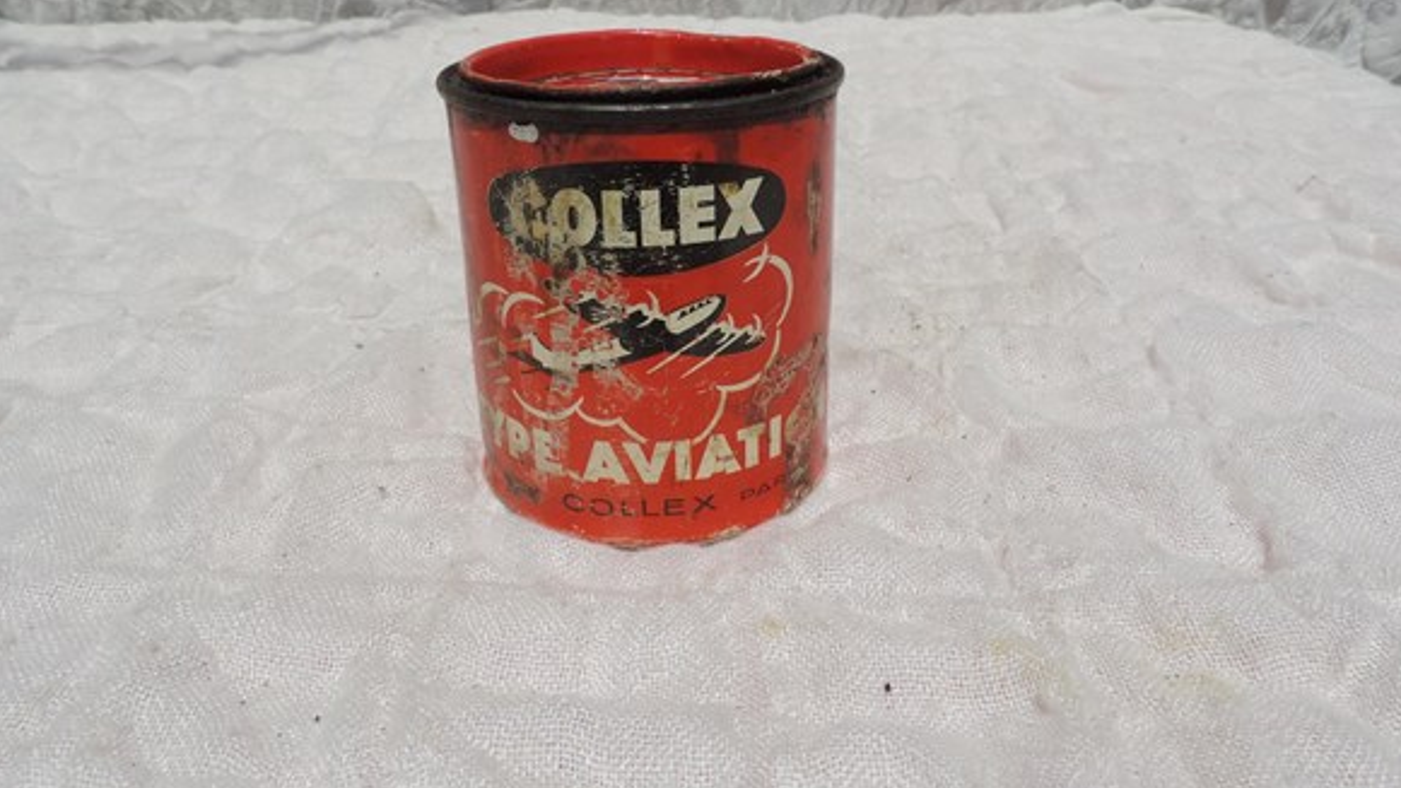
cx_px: 704
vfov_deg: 42.6
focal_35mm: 27
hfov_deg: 69.9
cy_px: 296
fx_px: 1003
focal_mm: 4.3
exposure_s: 1/1600
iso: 80
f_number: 4.7
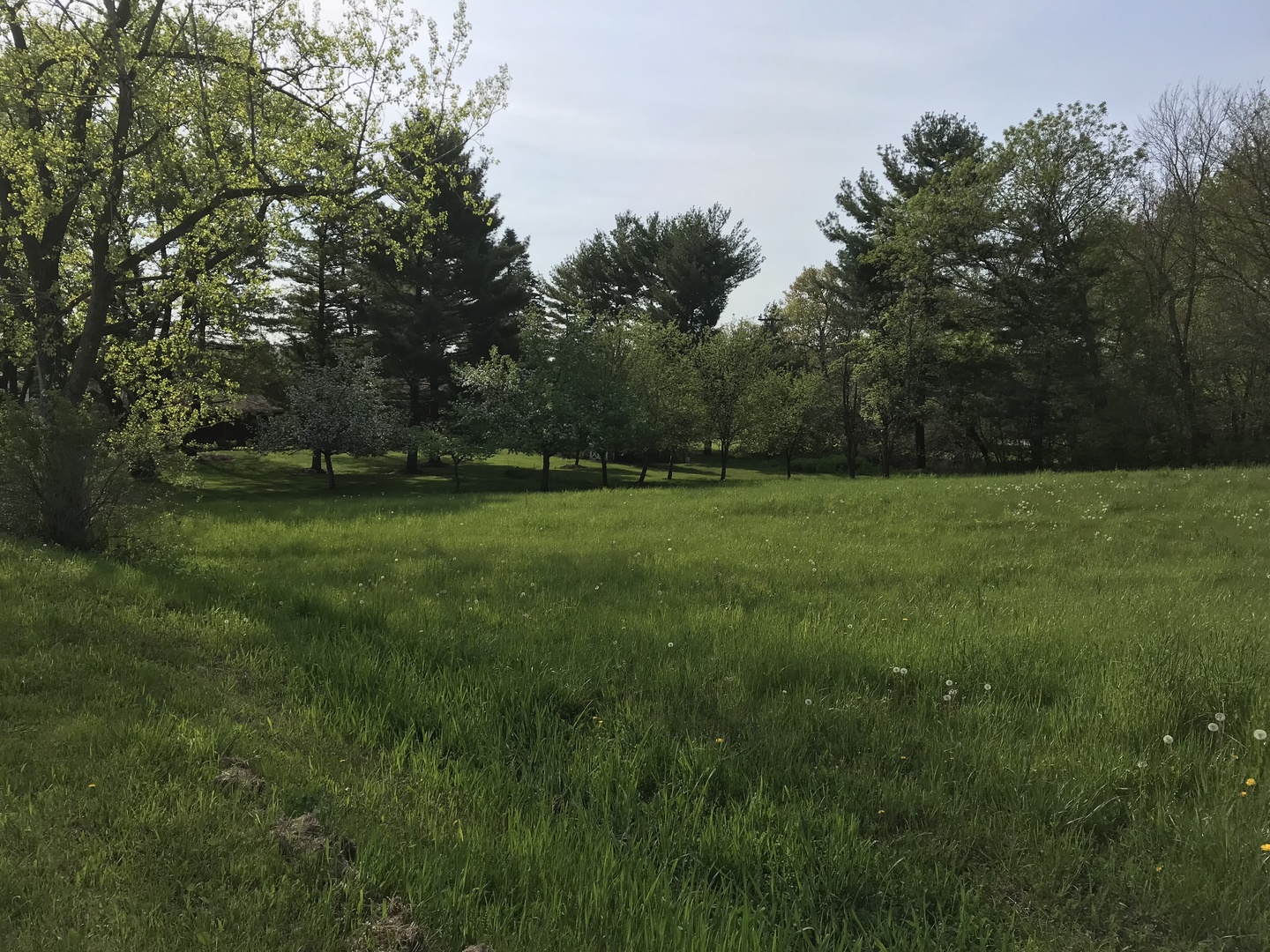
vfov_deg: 49.7
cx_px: 635
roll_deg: -2.7
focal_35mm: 28
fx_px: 1027
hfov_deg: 63.4
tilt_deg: -4.1
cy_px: 476
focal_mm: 3.99
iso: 20
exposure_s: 1/2660
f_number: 1.8
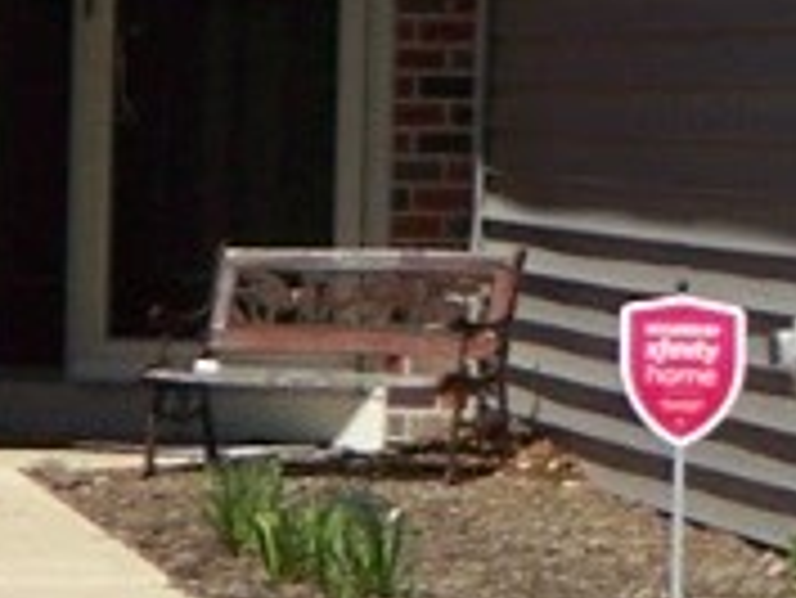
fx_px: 6075
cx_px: 1596
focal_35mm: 264
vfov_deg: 5.5
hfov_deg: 7.2
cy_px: -544
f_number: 3.9
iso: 50
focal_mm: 6.4
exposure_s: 1/640
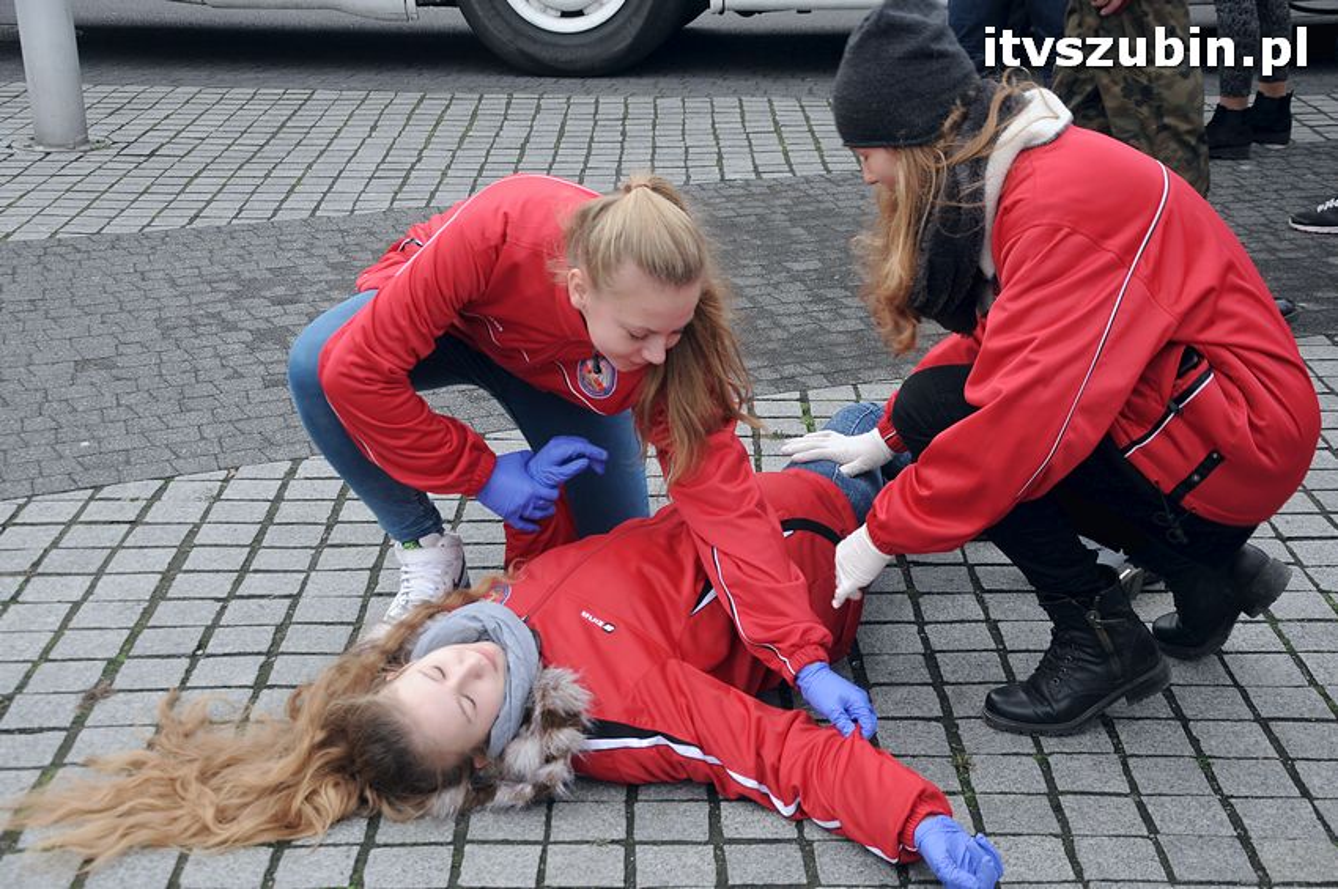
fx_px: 1894
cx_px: 669
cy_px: 444
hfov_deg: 38.9
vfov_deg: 26.4
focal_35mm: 51
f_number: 5.6
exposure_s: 1/125
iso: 200
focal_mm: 34
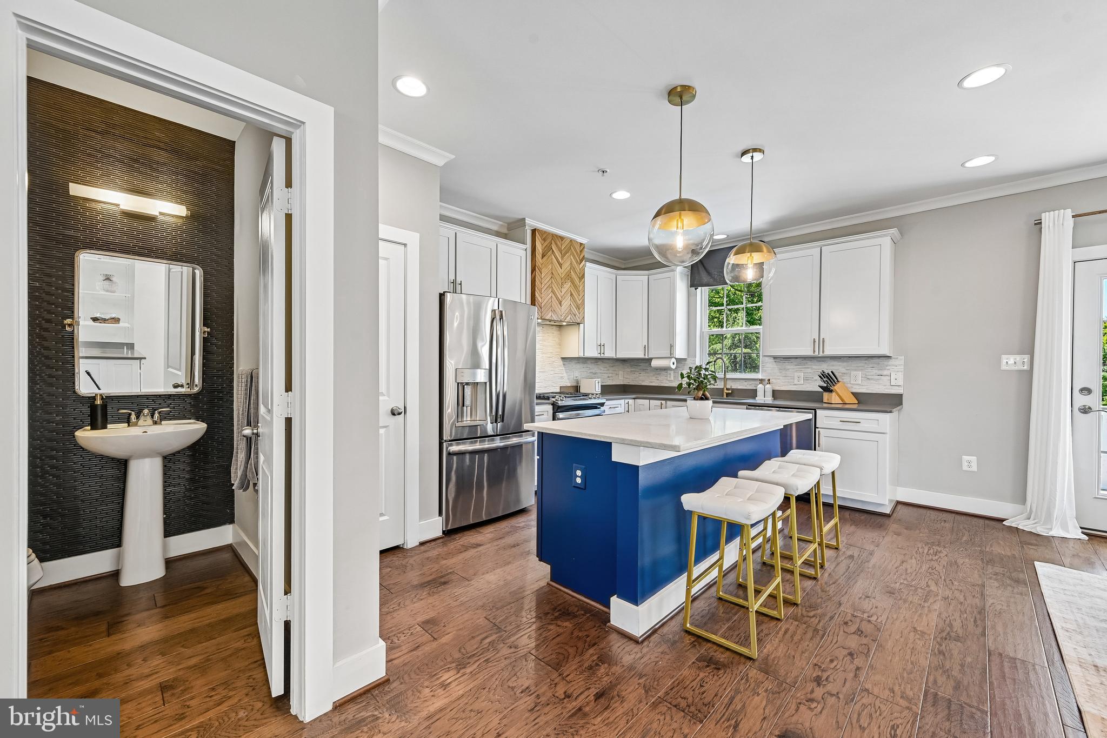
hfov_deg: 104.3
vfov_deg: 81.2
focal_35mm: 14
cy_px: 369
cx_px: 554
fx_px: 430
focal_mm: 14
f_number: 8
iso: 400
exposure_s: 1/13
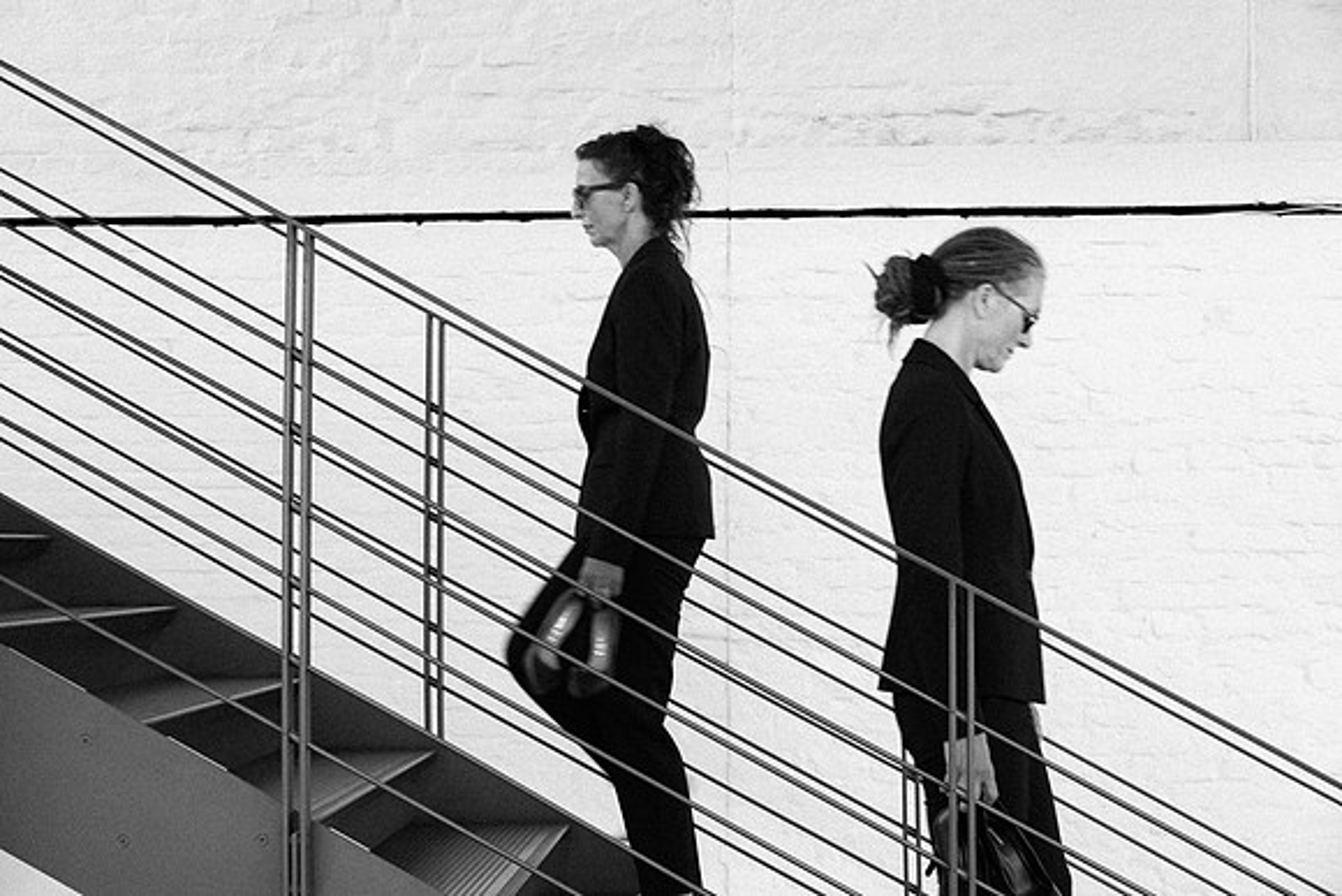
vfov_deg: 25.8
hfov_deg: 37.9
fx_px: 1956
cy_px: 448
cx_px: 671
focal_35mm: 52
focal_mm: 34.9
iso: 1000
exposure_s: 1/40
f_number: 5.6
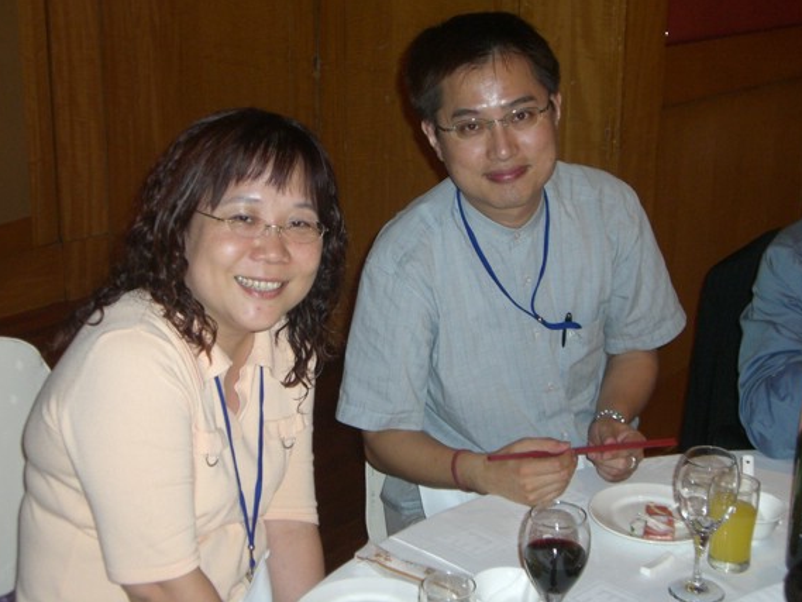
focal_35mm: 58
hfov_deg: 33.2
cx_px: 419
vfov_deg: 25.2
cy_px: 289
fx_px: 1344
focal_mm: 9
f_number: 3.3
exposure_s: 1/60
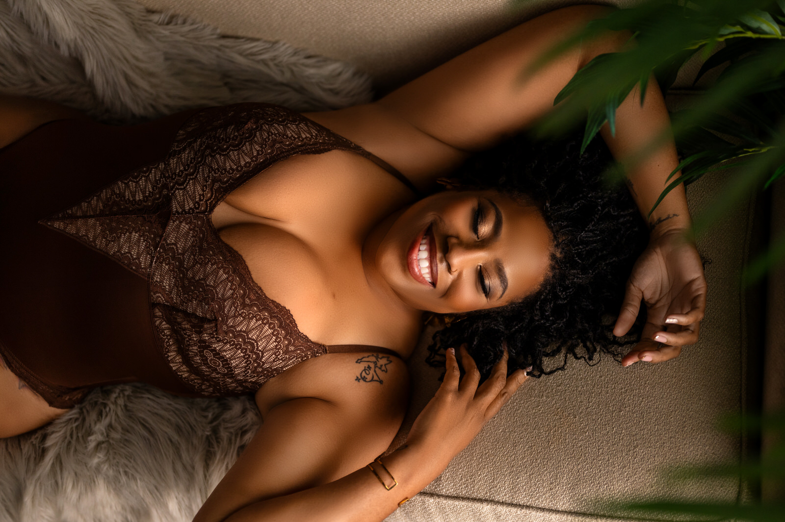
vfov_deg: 27.0
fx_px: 1090
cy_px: 261
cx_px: 392
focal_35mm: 50
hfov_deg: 39.6
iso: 1000
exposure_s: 1/400
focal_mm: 50
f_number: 2
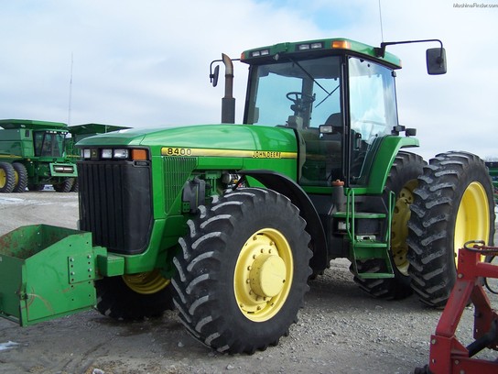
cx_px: 249
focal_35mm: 38
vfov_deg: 37.7
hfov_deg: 49.0
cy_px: 187
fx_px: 547
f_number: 2.8
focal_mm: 6.3
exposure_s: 1/750
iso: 80
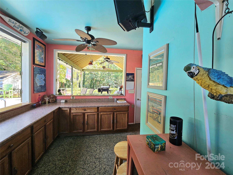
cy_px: 88
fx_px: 88
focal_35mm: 13
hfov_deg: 106.2
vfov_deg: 89.9
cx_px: 116
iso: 100
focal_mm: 2.2
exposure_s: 1/60.2
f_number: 2.2
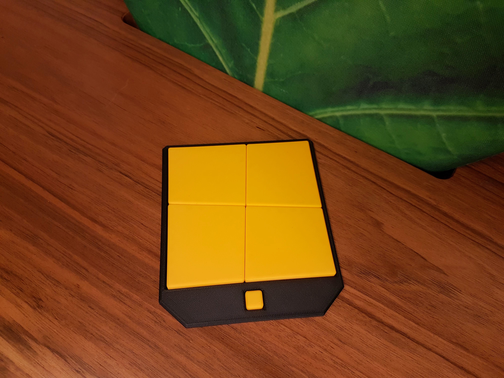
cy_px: 189
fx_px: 379
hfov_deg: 67.3
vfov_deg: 53.1
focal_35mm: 26
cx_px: 252
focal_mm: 4.2
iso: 100
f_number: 1.7
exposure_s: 1/50
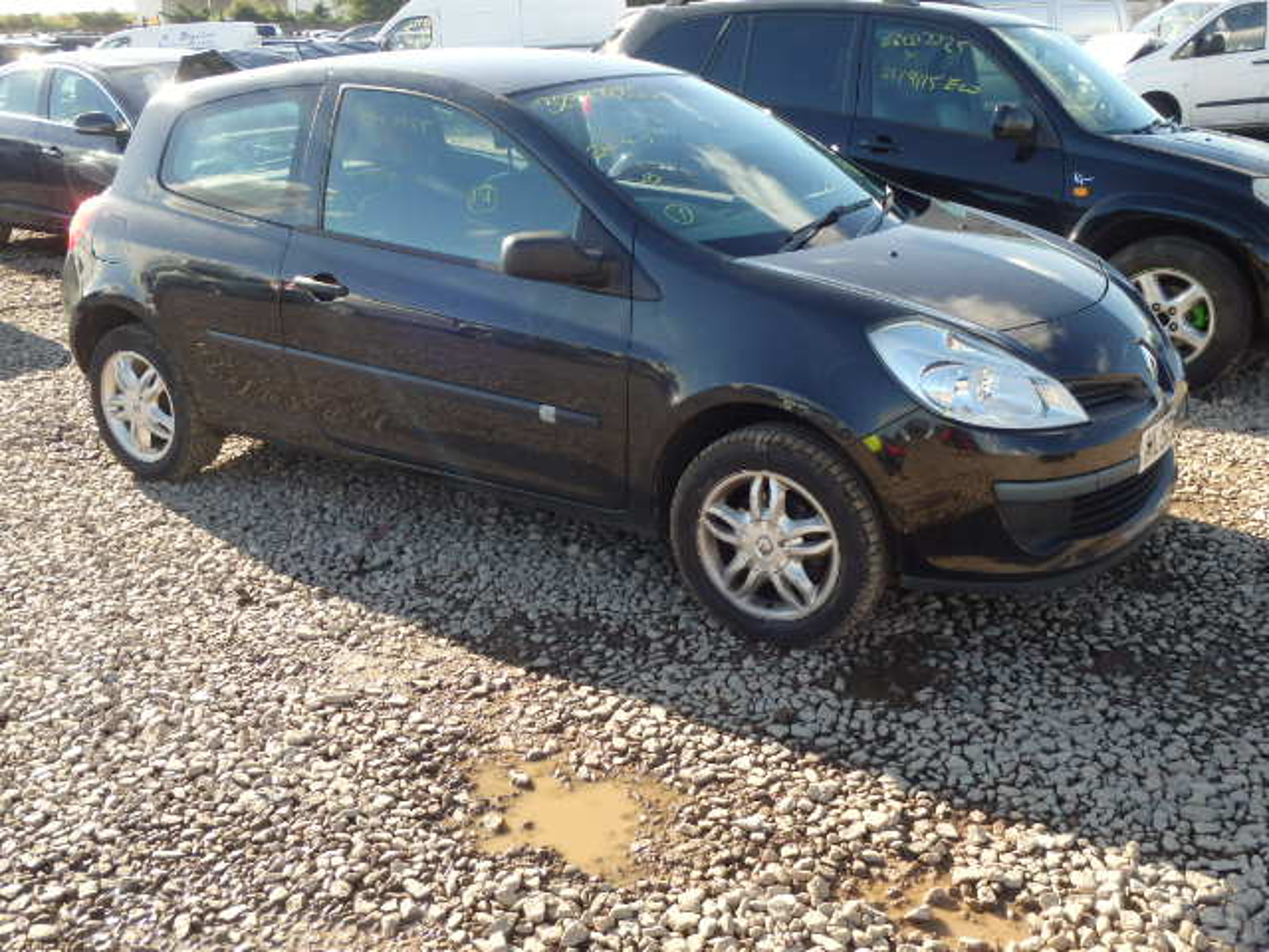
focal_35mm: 36
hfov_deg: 51.4
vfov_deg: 39.7
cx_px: 634
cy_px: 476
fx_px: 1320
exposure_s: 1/200
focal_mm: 6.4
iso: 125
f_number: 4.5
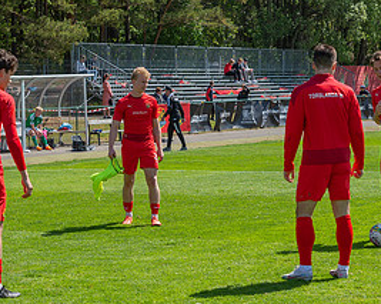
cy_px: 192
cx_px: 110
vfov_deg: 12.8
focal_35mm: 120
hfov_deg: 16.0
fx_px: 1352
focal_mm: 56
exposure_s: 1/800
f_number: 4
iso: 160
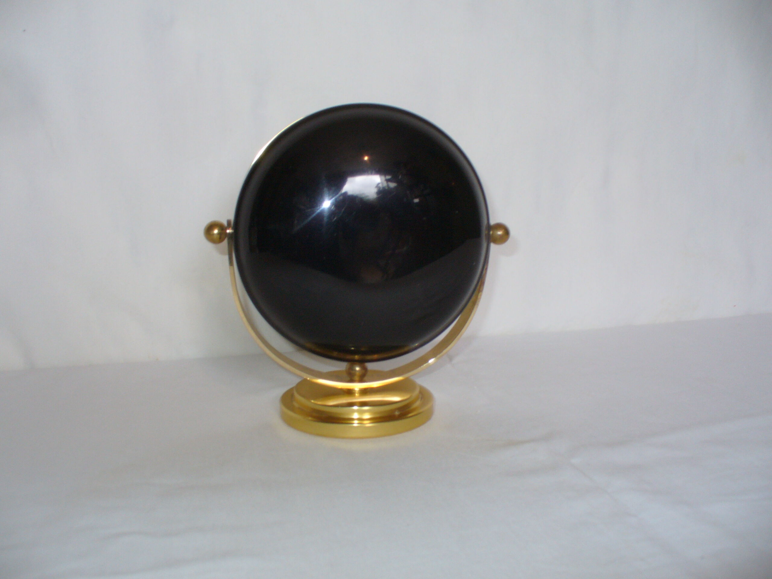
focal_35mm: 37
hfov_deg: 50.1
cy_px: 290
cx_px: 386
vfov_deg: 38.7
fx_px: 825
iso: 100
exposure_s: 1/13
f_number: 2.8
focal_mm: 6.1
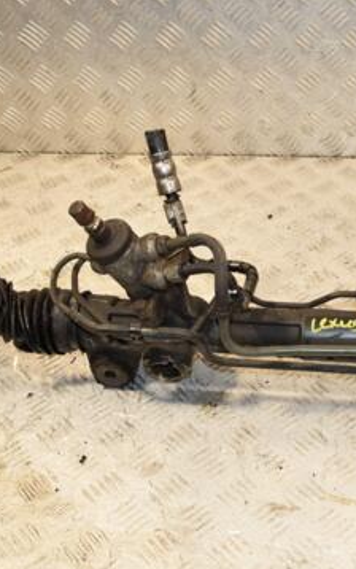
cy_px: 289
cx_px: 340
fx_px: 835
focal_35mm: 54
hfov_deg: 23.2
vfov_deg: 37.6
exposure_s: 1/200
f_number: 8
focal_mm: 21
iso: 800
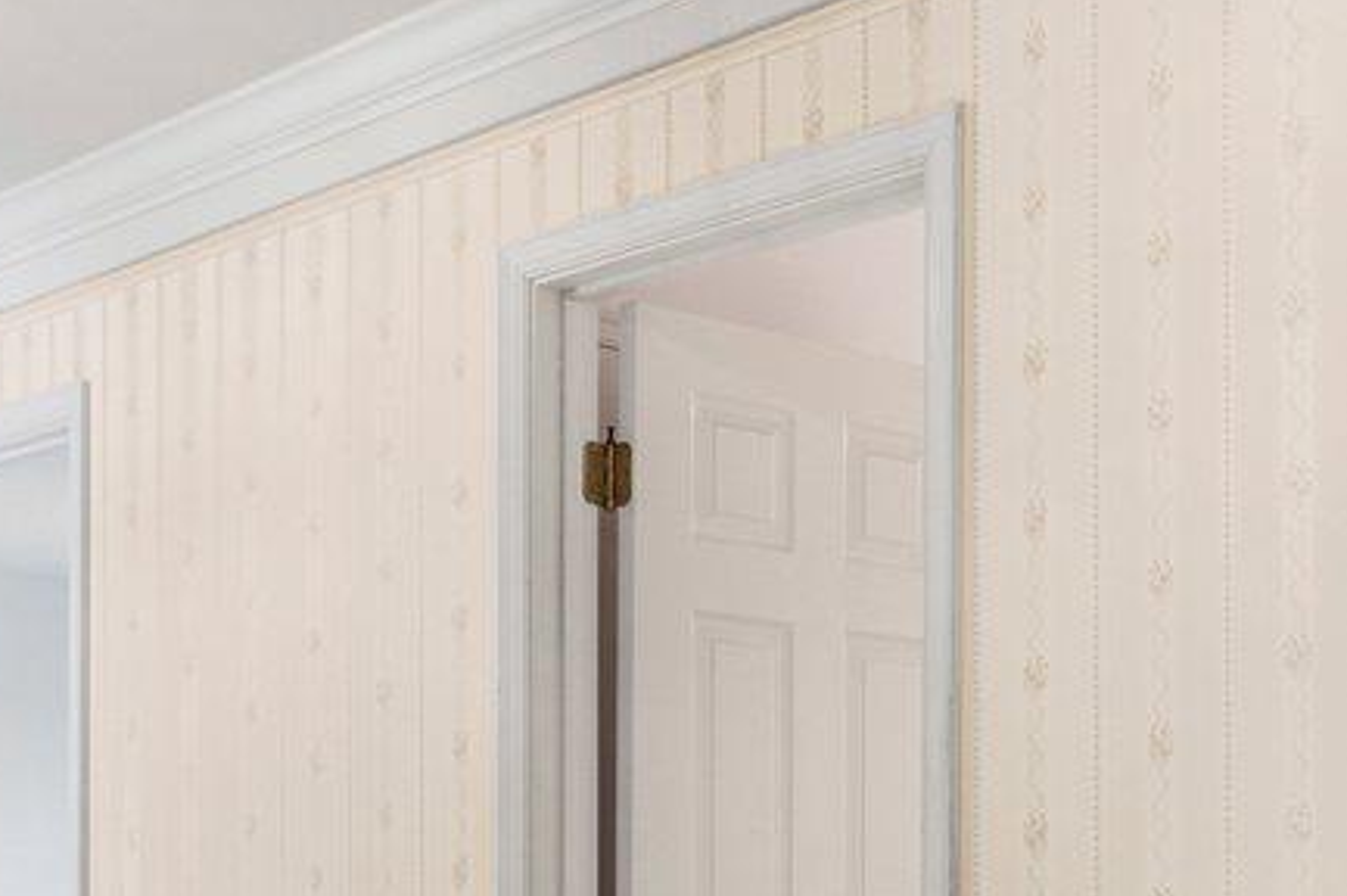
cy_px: 1042
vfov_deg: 18.3
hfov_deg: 28.4
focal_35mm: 71
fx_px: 2654
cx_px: 799
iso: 640
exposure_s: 1/3
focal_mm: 15
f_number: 8
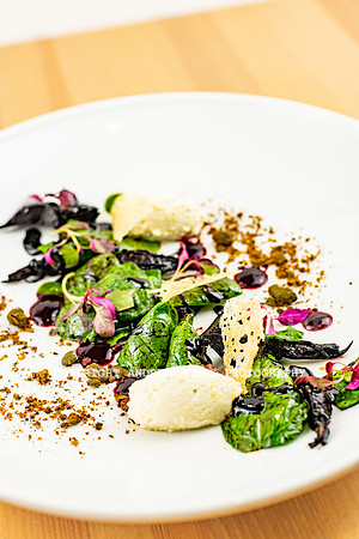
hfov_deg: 27.0
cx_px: 180
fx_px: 748
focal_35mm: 50
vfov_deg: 39.6
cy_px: 270
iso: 400
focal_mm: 50
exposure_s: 1/400
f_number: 5.6
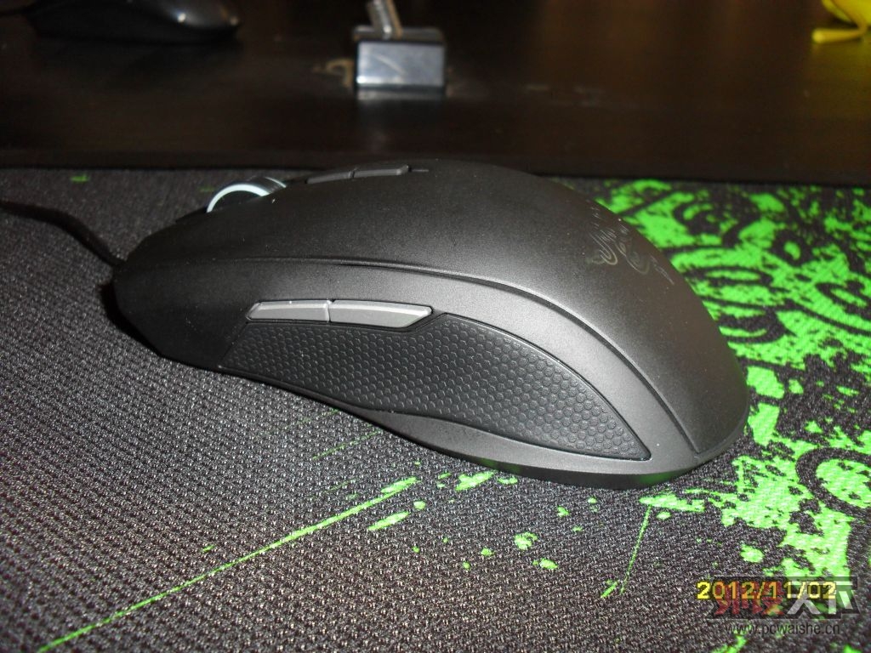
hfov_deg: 52.6
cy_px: 326
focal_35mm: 35
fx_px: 881
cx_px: 436
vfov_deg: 40.7
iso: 200
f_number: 3.2
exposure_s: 1/45
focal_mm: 6.3
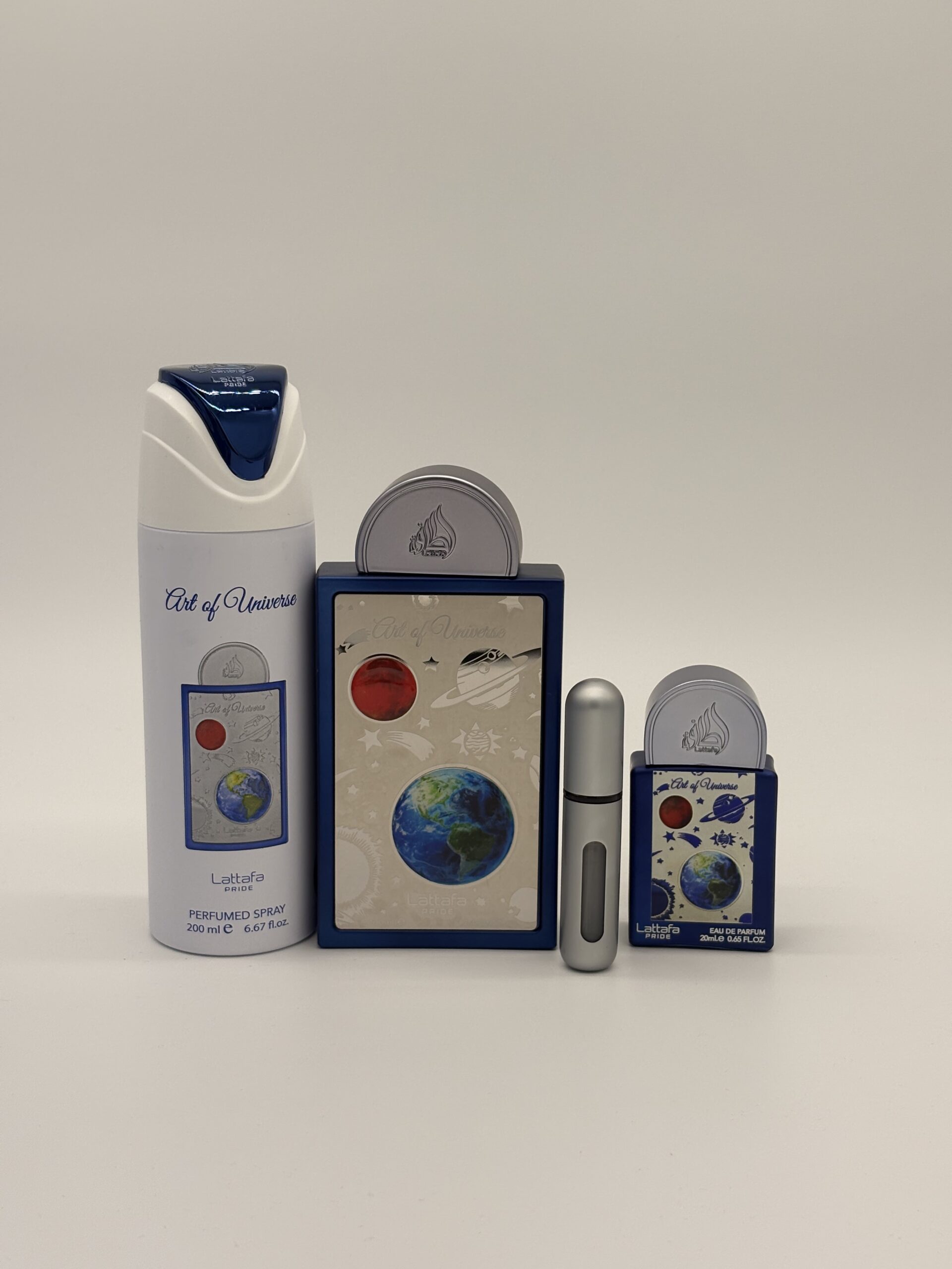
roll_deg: +0.5
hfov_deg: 28.0
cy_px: 634
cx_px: 476
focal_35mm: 52
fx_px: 1907
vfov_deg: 36.8
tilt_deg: -11.5
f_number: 1.6
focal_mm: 5.96
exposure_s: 1/884
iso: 40
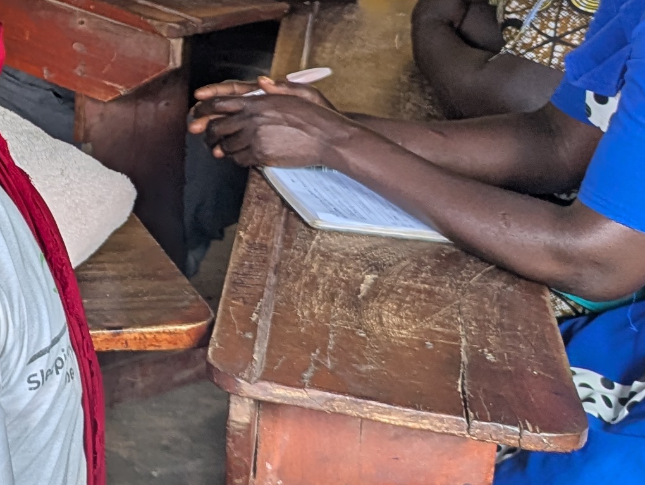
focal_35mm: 96
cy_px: 25
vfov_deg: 15.2
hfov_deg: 17.4
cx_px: -439
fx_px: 1791
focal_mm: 6.81
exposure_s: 1/33.2
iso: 33
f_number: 1.85
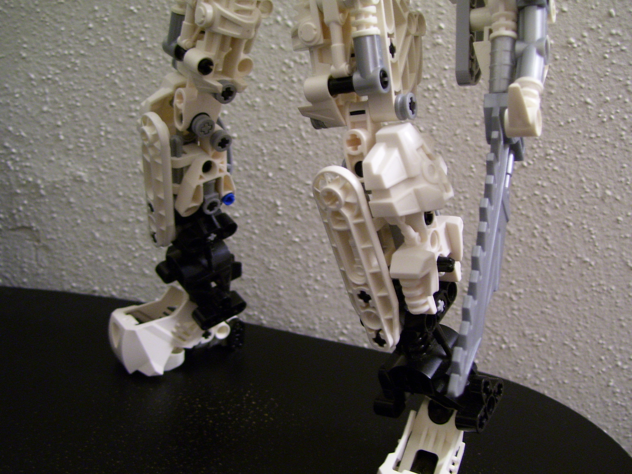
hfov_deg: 50.1
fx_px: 676
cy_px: 237
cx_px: 316
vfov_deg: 38.7
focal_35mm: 37
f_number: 2.7
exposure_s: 1/8
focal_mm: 6
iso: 160
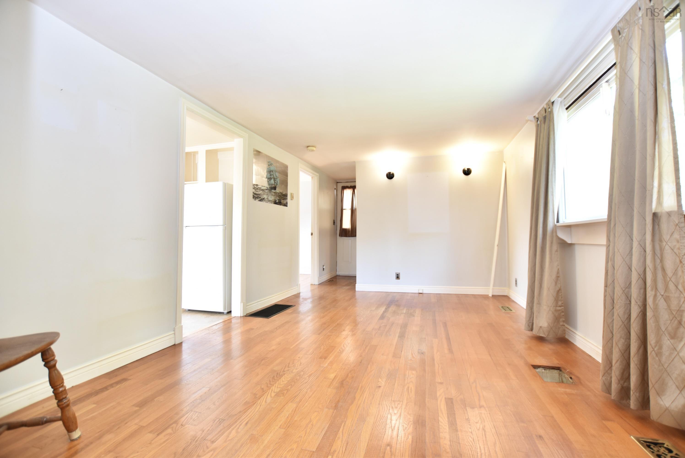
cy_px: 229
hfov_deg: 100.3
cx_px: 342
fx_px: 286
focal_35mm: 15
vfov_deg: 77.4
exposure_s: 1/10
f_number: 3.5
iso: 200
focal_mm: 10
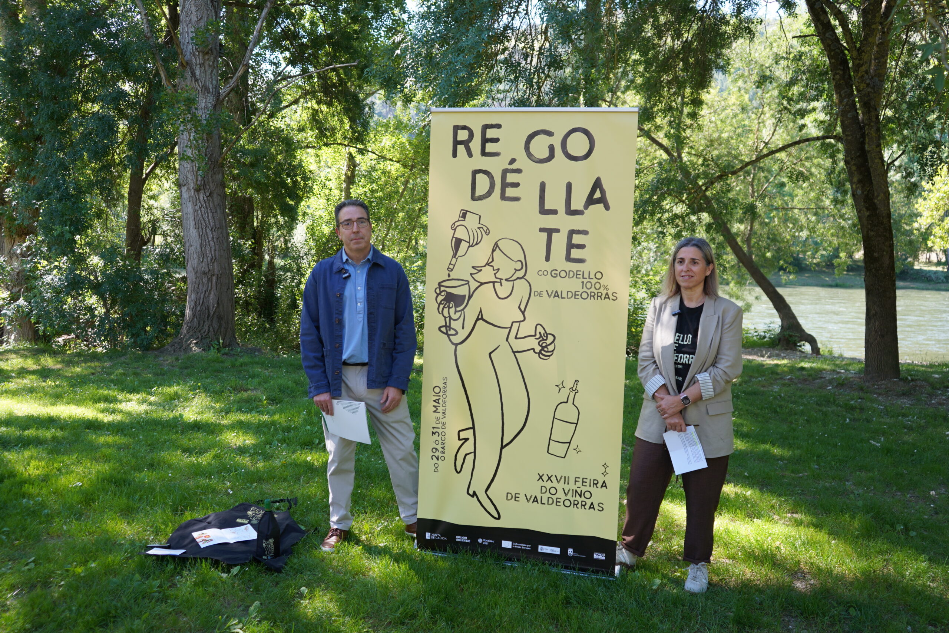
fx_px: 764
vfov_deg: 45.0
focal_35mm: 29
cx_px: 474
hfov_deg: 63.7
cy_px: 316
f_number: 4
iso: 200
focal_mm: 29
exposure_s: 1/160
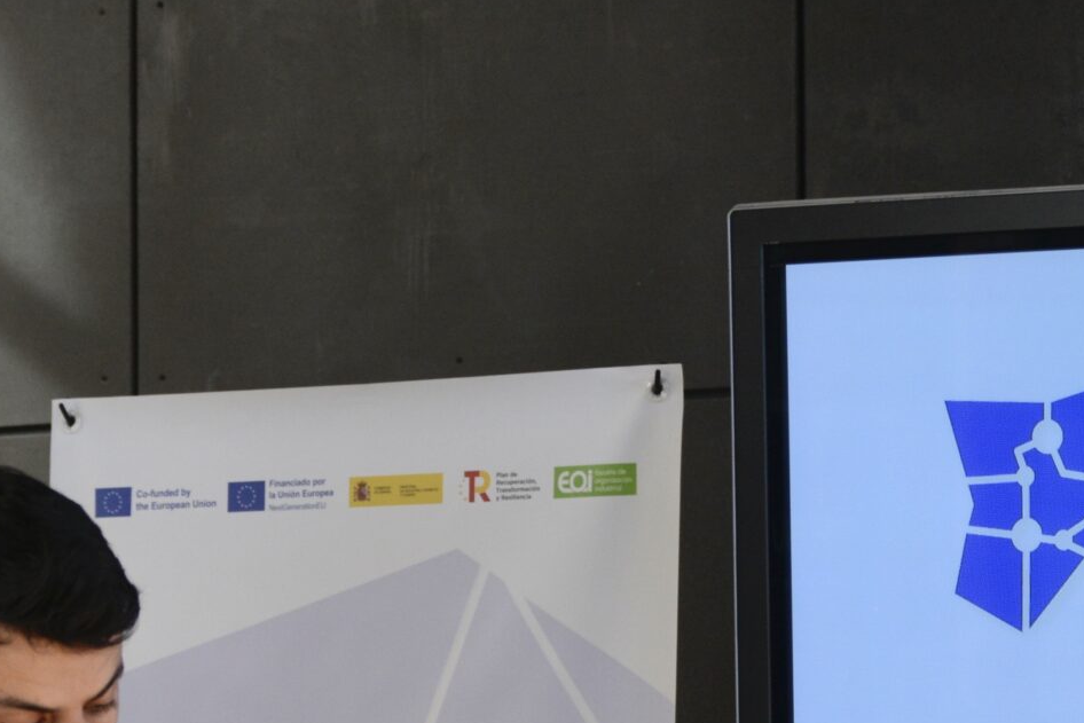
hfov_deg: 9.2
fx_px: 6726
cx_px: 392
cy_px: 930
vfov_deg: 6.1
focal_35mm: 223
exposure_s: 1/100
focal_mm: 55
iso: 400
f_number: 4
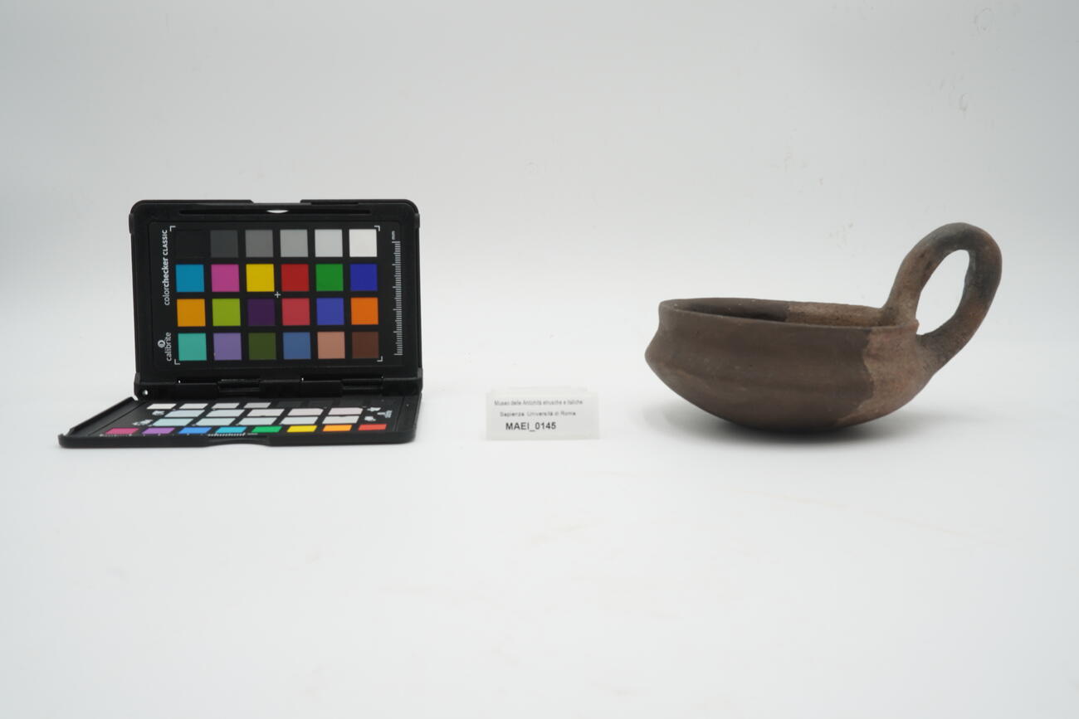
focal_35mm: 30
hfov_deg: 61.9
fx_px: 899
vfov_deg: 43.6
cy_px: 360
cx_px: 540
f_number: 16
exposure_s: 1/10
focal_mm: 20
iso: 100
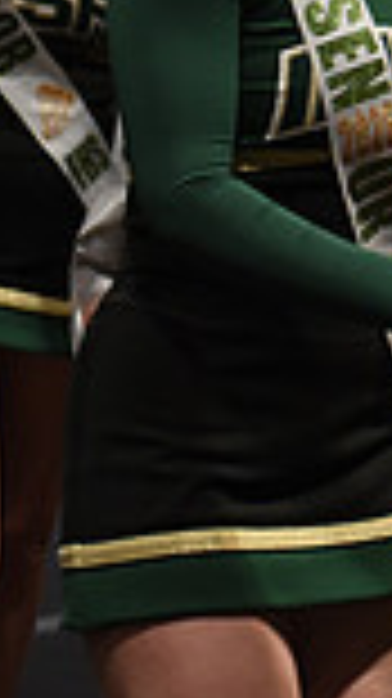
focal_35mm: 275
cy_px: 34
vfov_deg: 7.8
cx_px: 1262
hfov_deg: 4.2
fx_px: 5090
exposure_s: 1/200
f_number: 2.8
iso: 1600
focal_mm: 70
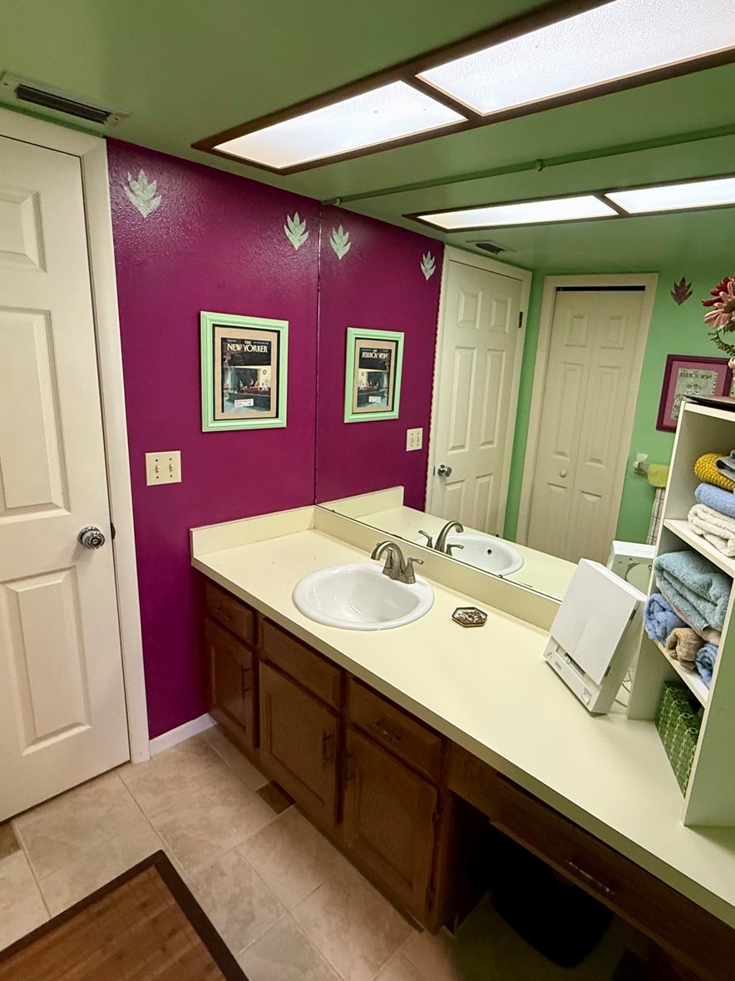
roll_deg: -4.8
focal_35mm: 19
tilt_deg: -12.9
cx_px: 453
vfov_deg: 84.7
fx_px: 538
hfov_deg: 67.8
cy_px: 483
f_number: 2.2
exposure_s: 1/60
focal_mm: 2.22
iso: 400
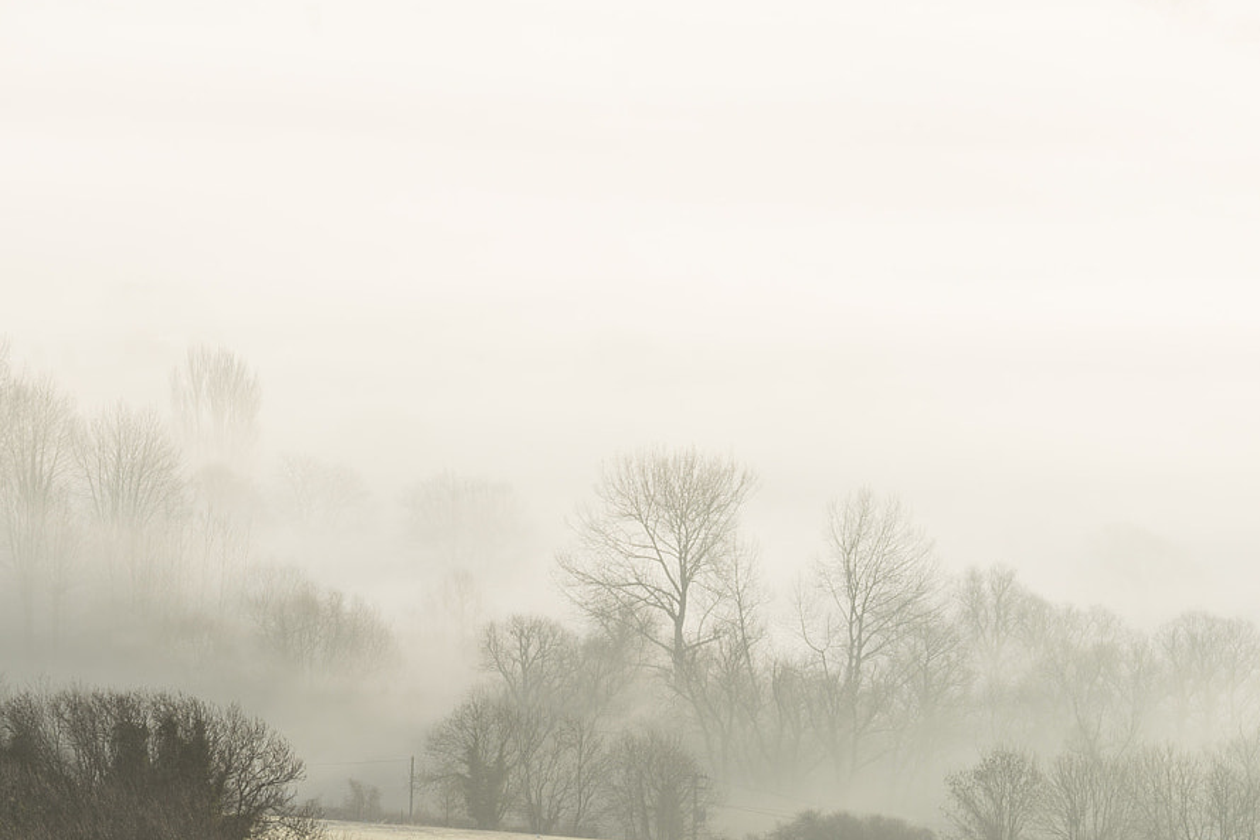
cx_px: 408
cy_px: 669
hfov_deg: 5.7
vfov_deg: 3.8
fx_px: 12601
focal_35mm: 360
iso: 100
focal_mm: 200
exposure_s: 1/30
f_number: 16
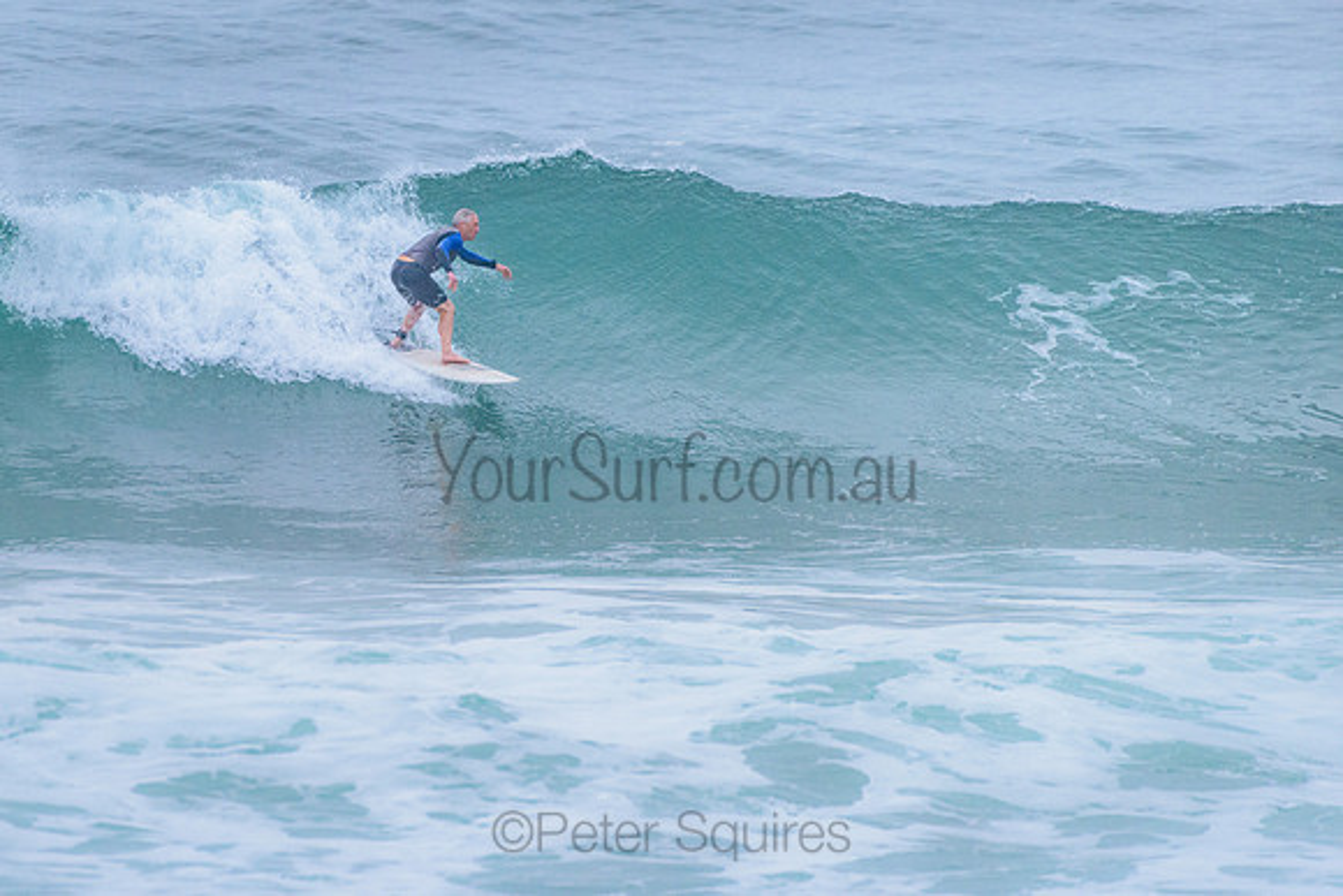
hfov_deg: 3.4
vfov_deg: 2.2
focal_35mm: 612
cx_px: 521
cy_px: 348
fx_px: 22833
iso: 2200
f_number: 5.6
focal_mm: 500
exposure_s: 1/2000
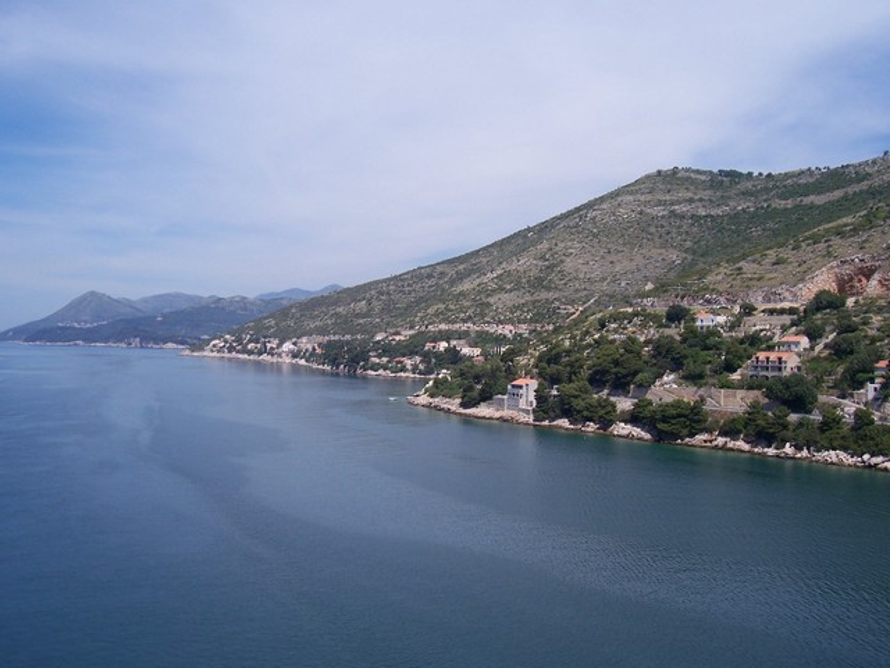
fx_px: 874
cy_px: 334
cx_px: 445
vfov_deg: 41.8
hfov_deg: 54.0
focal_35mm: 34
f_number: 5.6
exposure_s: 1/750
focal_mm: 5.6
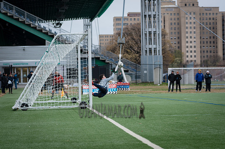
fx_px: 791
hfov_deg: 16.2
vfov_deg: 10.7
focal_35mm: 127
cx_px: 111
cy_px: 81
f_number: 4.5
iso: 400
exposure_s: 1/1000
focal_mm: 100
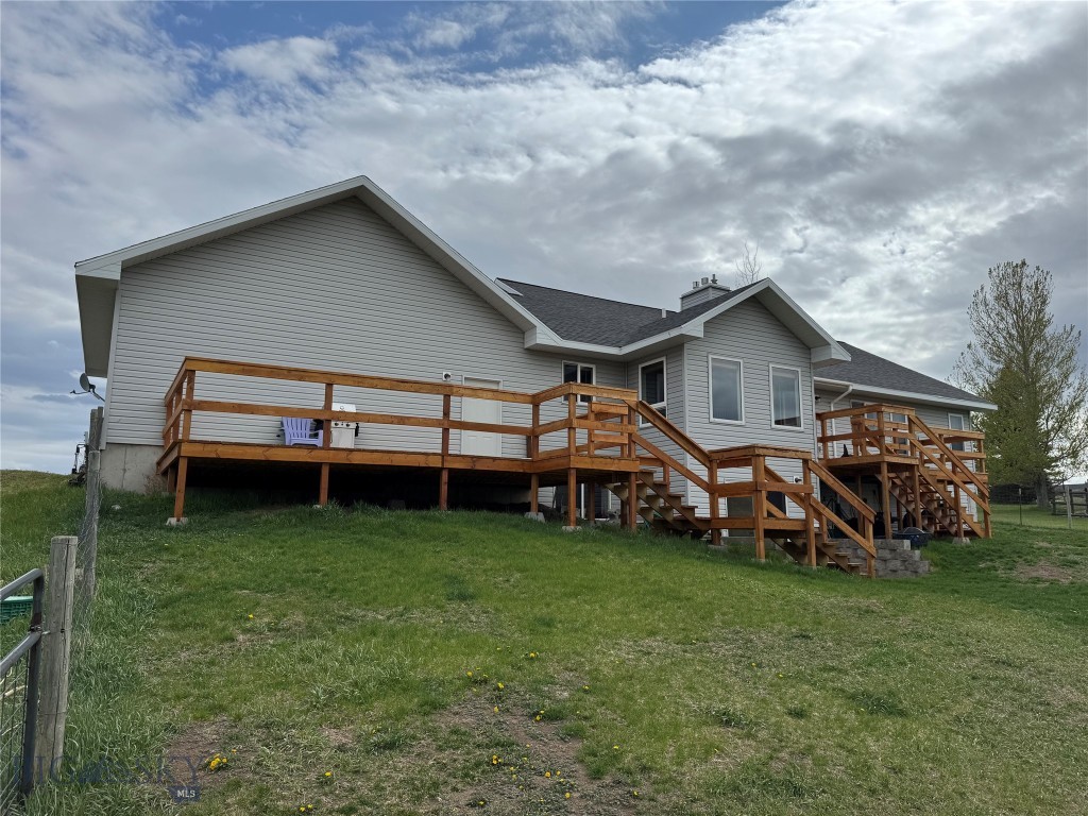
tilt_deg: +9.6
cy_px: 408
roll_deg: -0.1
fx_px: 754
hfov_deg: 71.6
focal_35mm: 24
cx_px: 544
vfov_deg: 56.8
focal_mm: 6.76
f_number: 1.78
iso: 80
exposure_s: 1/9009
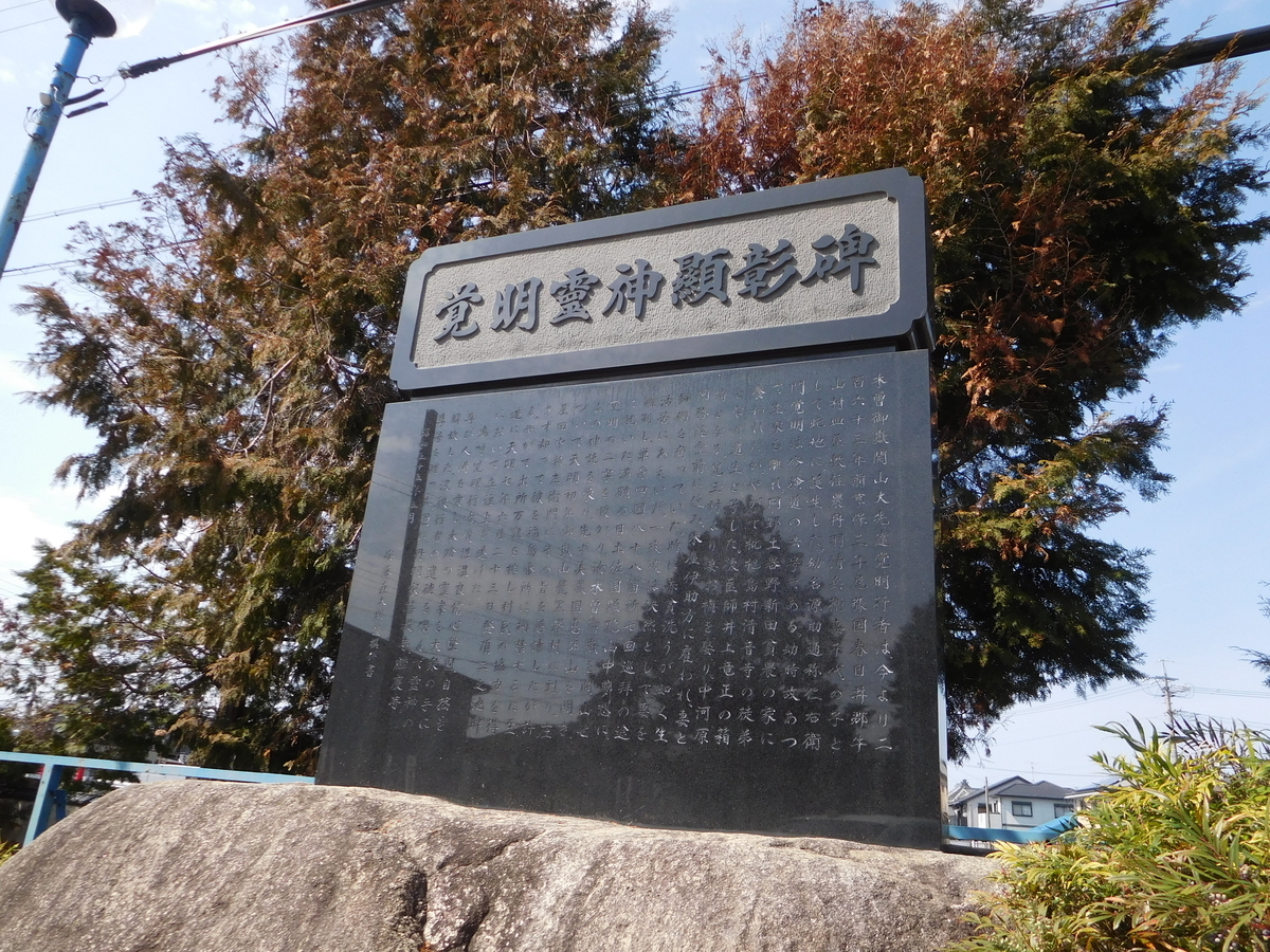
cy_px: 476
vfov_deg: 54.9
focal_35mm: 25
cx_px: 635
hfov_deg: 69.4
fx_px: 917
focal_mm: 4.5
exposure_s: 1/800
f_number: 3.4
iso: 125
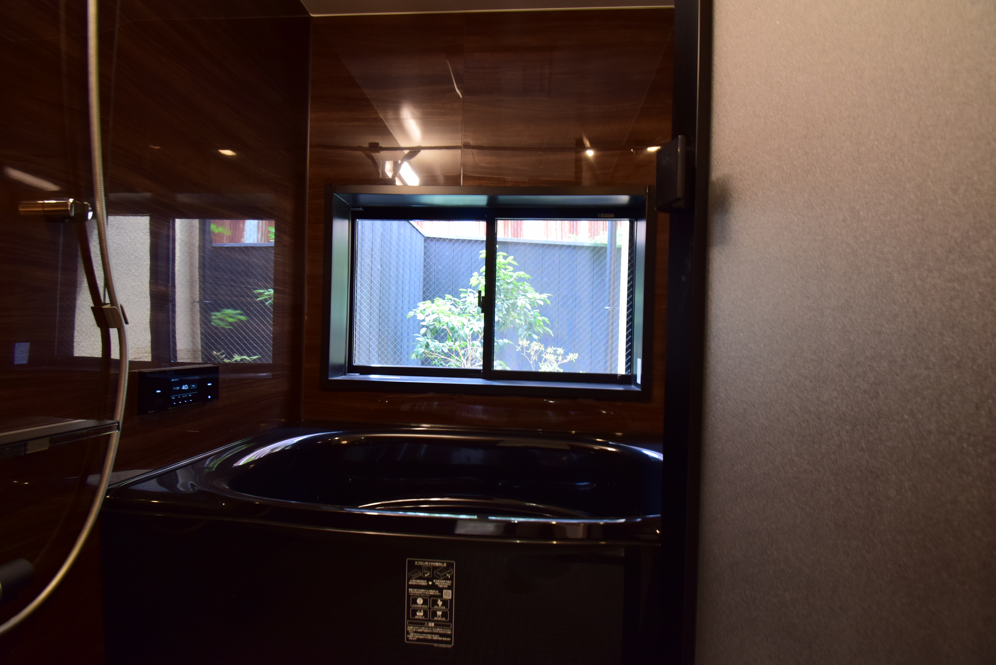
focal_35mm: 15
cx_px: 498
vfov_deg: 77.4
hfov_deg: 100.4
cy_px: 332
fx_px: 415
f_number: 6.7
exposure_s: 1/8
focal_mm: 10
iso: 400
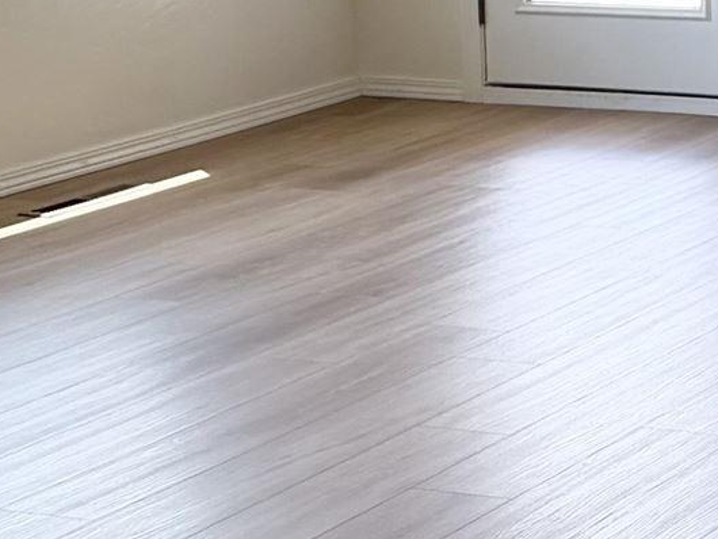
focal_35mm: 139
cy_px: 9
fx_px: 2884
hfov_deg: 13.8
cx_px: 879
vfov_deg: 10.6
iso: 100
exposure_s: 1/438
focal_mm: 6.76
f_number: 1.78
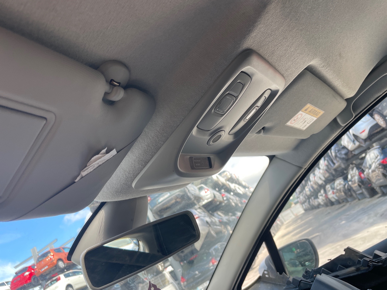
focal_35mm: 26
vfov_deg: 53.1
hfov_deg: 67.3
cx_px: 194
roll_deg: +32.7
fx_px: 291
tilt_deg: +19.2
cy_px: 145
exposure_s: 1/226
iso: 32
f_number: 1.6
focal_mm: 4.2
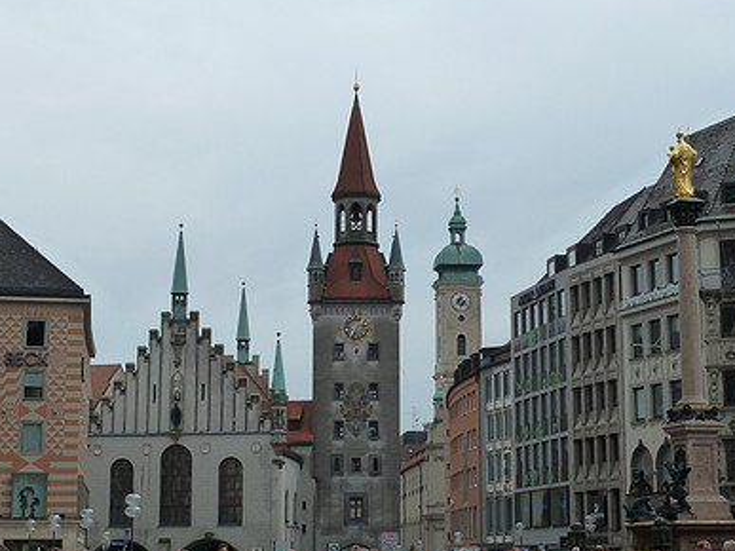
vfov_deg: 20.4
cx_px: 429
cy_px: 294
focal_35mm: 72
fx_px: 1528
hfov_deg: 27.0
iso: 125
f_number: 5.6
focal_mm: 7.9
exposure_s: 1/500
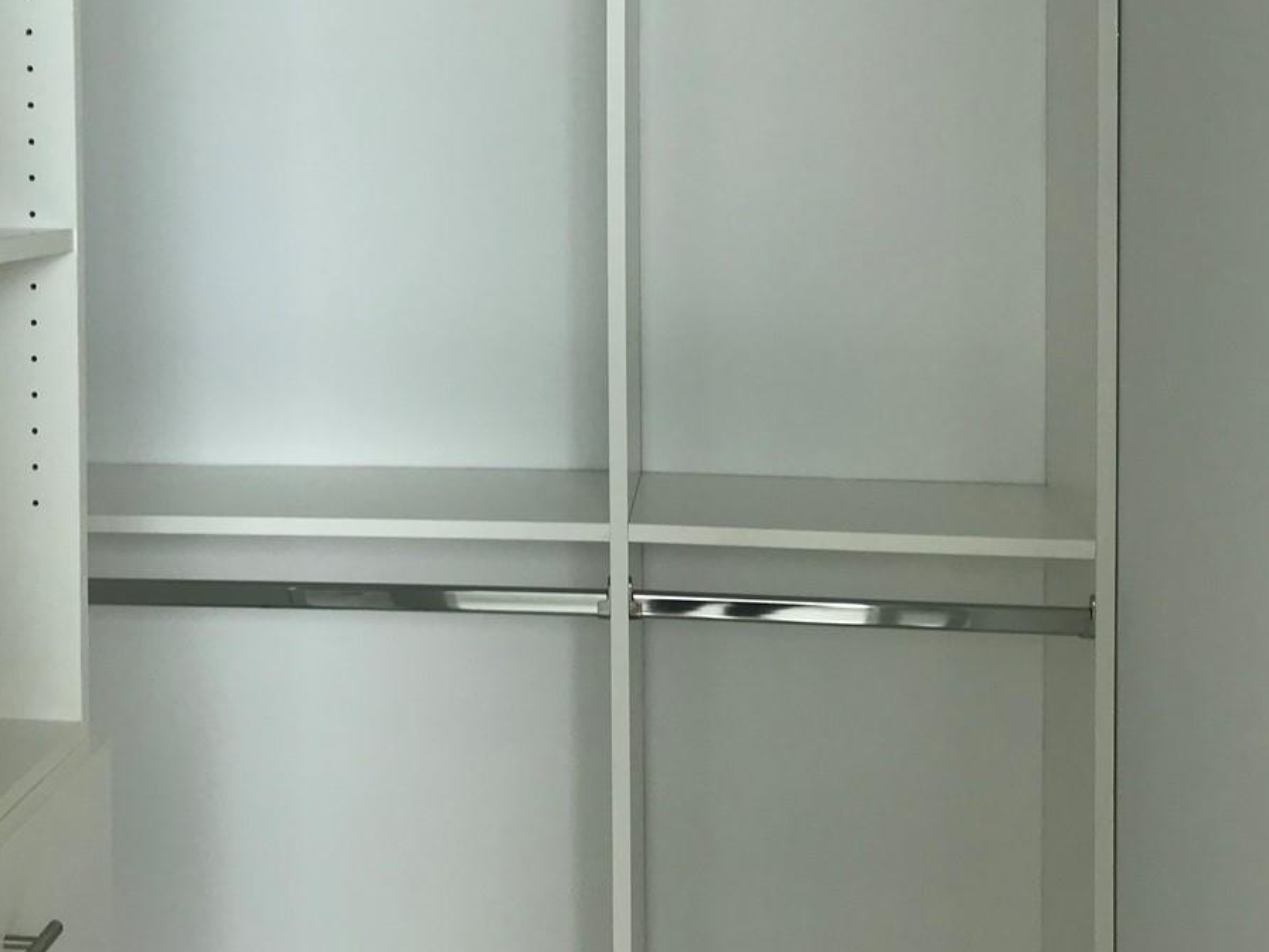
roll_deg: +0.3
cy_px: 217
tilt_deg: -2.7
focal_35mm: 50
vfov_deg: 28.6
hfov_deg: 37.9
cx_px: 466
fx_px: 1833
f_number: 1.8
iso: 32
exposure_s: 1/120
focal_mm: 3.99
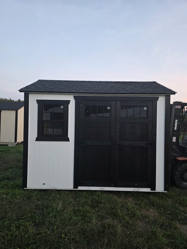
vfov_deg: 73.9
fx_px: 166
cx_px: 94
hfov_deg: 58.9
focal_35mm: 23
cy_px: 124
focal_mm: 6.3
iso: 320
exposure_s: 1/120
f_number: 1.7
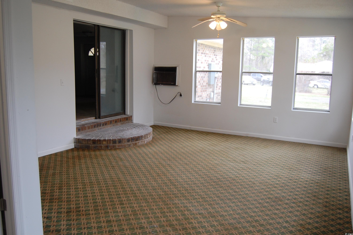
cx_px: 176
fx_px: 294
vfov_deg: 43.5
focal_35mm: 30
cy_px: 118
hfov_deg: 62.0
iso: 400
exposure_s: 1/50
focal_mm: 20
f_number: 3.8
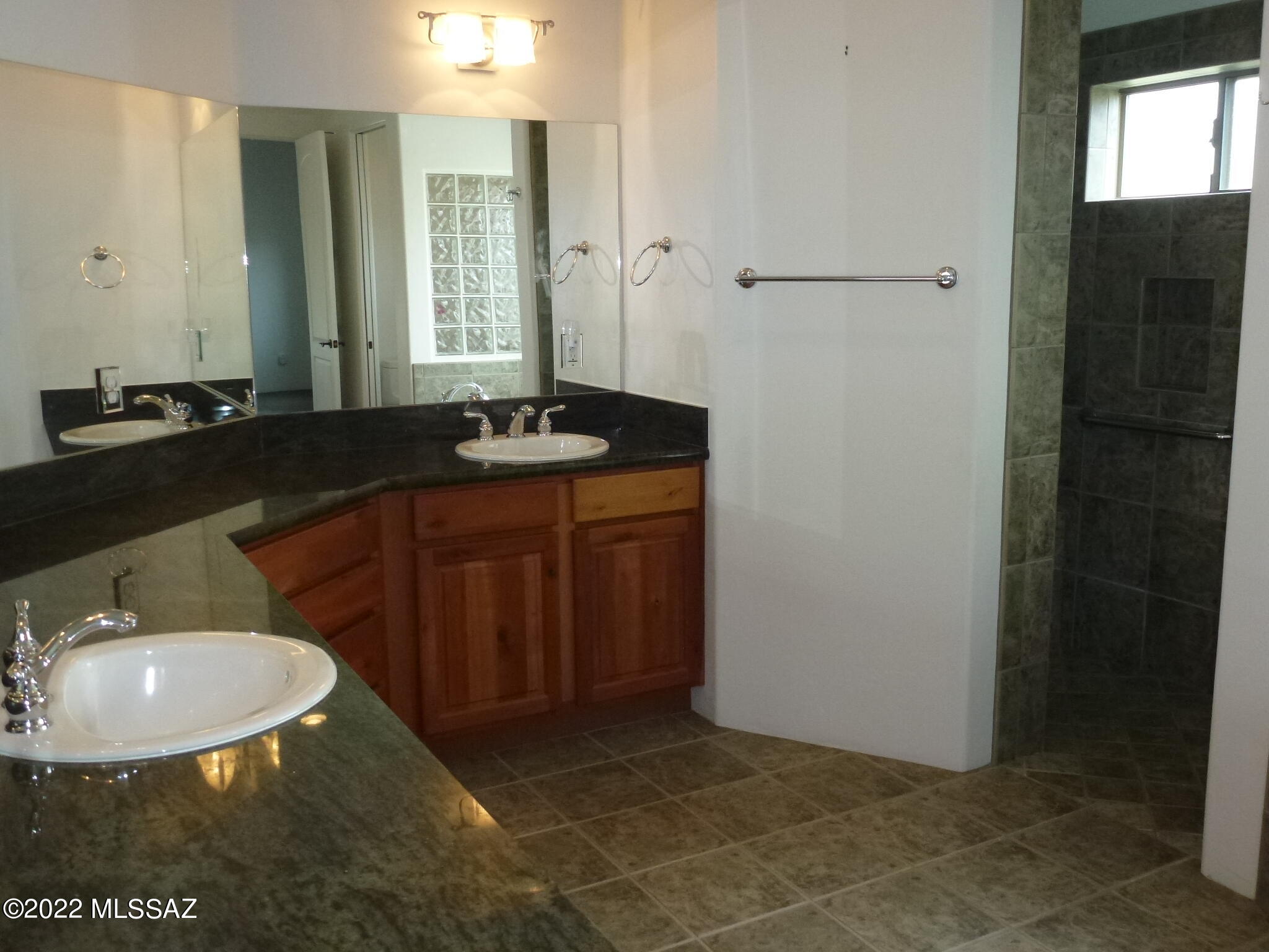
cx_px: 634
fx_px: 1100
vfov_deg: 46.8
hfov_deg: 60.0
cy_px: 476
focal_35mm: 30
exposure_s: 1/60
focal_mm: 5.4
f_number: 3.5
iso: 320
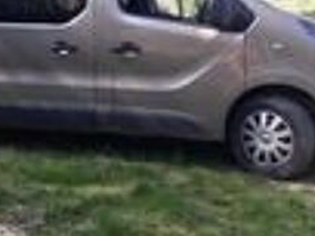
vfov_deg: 26.9
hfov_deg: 35.9
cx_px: 108
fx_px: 482
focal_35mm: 53
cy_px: 48
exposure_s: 1/279
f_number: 1.9
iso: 40
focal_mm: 3.6
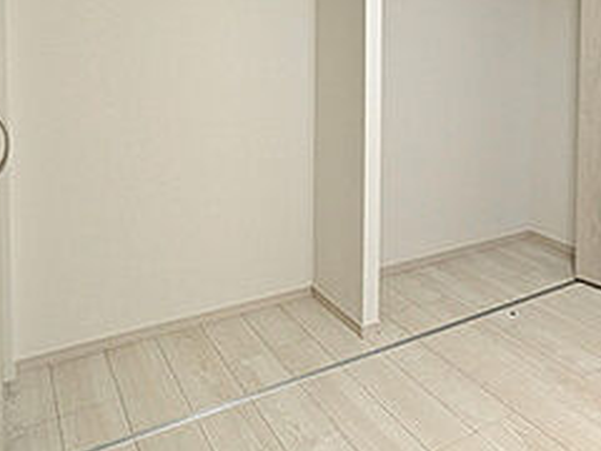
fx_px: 608
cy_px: 80
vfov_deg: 38.9
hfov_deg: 45.1
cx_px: 591
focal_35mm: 35
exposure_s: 1/100
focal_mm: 1.83
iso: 183
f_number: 2.2
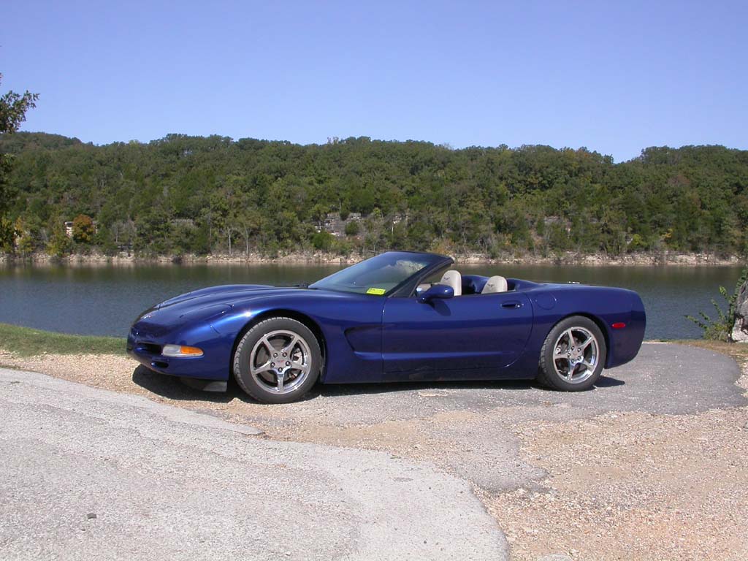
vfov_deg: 37.7
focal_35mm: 38
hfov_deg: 49.0
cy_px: 280
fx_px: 821
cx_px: 374
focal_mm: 7.85
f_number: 6.7
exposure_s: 1/382
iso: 100
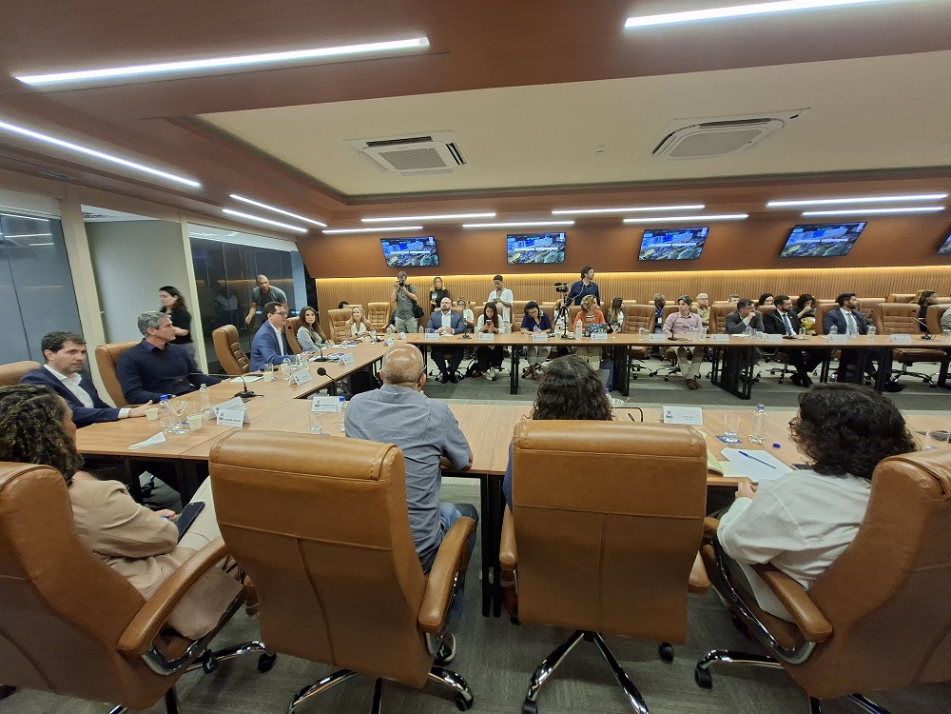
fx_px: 357
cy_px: 357
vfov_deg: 89.9
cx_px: 476
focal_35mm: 13
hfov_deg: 106.2
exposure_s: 1/40
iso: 160
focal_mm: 1.74
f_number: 2.2
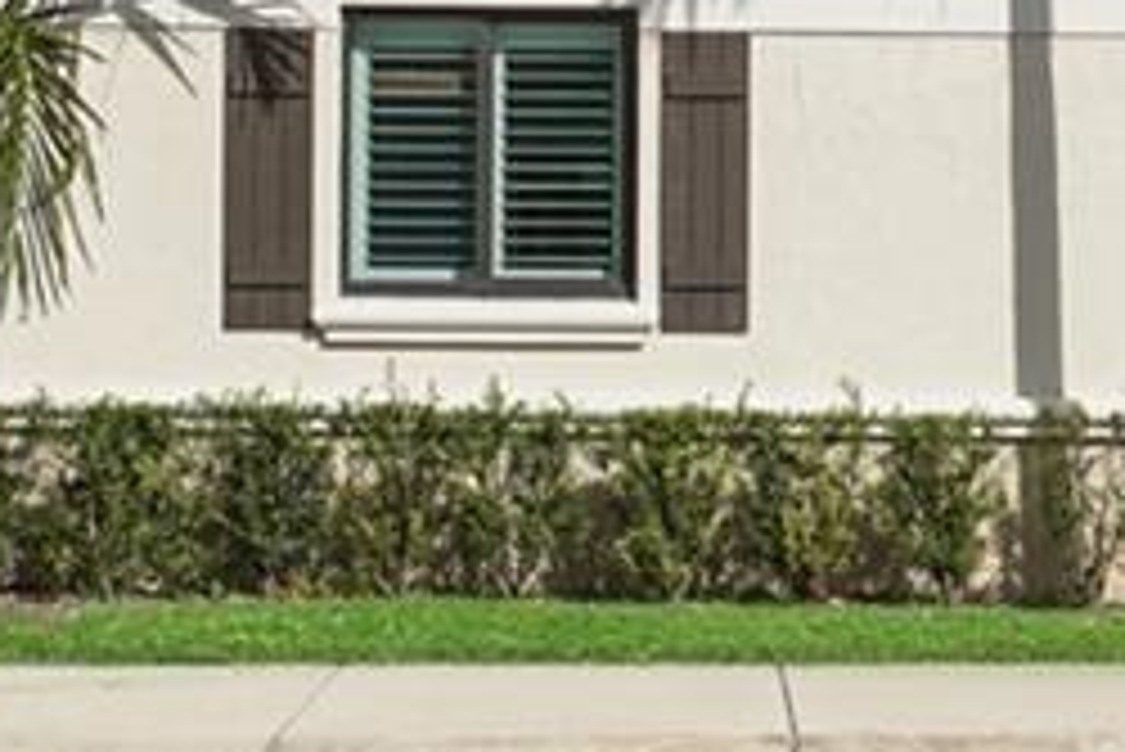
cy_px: 302
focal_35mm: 96
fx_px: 3002
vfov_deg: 14.3
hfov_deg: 21.2
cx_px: 734
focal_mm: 10
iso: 160
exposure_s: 1/500
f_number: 8
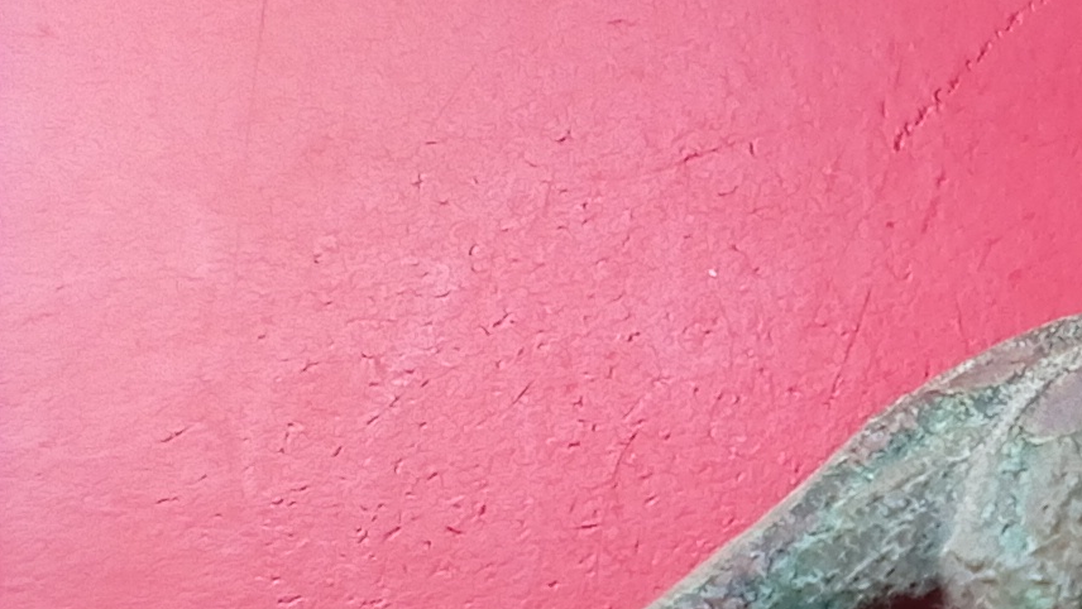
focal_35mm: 57
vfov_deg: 20.4
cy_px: 612
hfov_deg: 34.3
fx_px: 1636
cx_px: 1006
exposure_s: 1/205
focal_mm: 1.77
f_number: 2.4
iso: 106
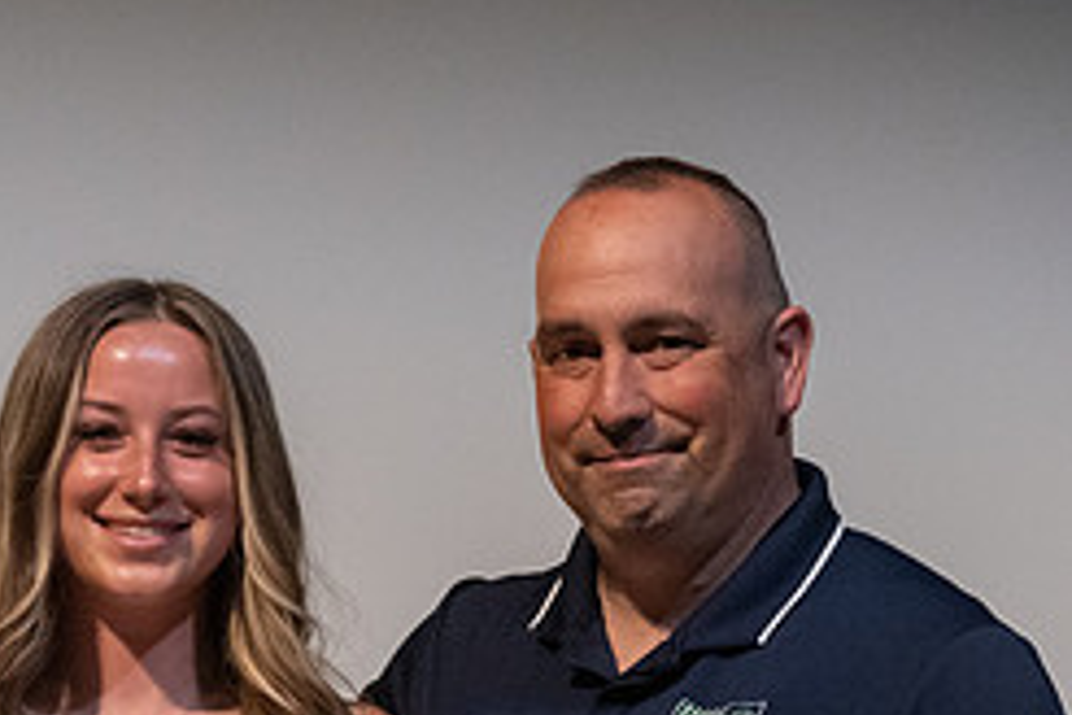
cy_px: 683
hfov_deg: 4.2
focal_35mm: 486
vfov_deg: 2.8
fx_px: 14471
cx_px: 493
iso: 5000
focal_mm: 165
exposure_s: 1/320
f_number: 4
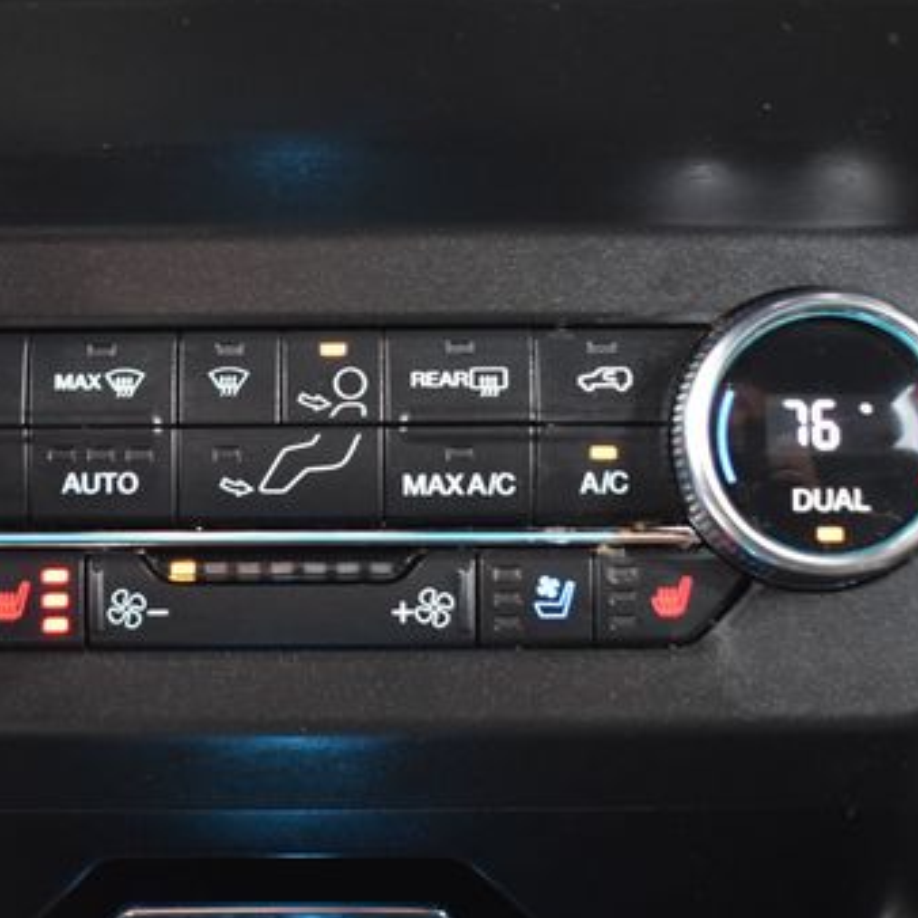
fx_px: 2244
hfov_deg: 23.0
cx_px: 299
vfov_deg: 23.1
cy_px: 524
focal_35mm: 75
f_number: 4.2
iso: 1600
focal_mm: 31
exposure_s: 1/13
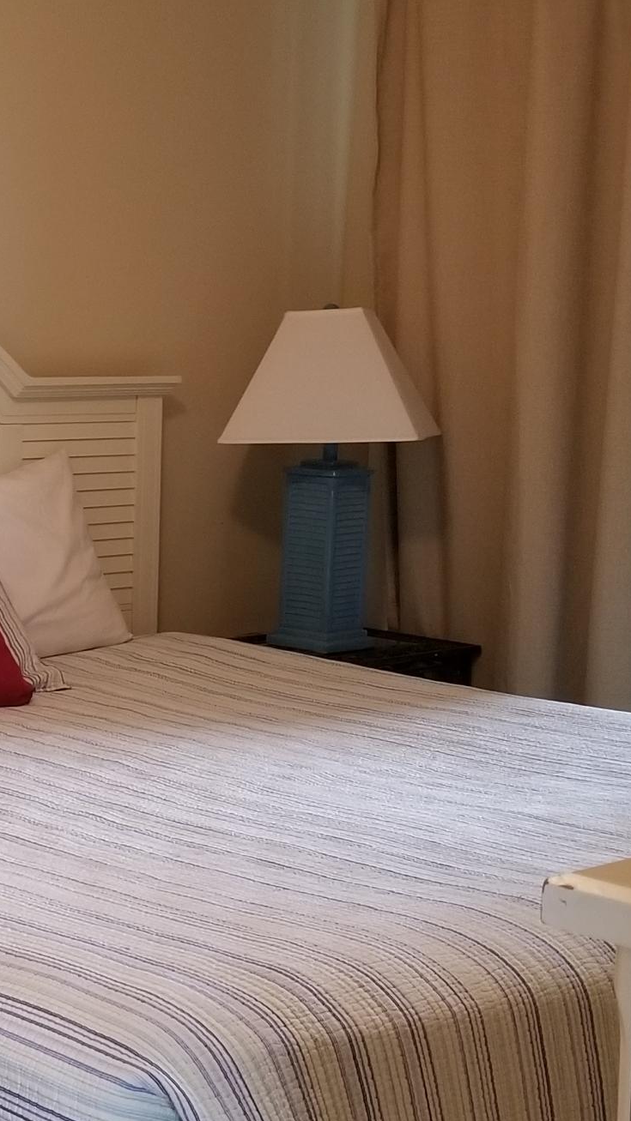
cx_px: -117
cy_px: 606
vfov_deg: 32.3
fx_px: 1934
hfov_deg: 17.7
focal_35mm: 65
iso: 250
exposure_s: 1/30
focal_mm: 4.3
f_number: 1.7
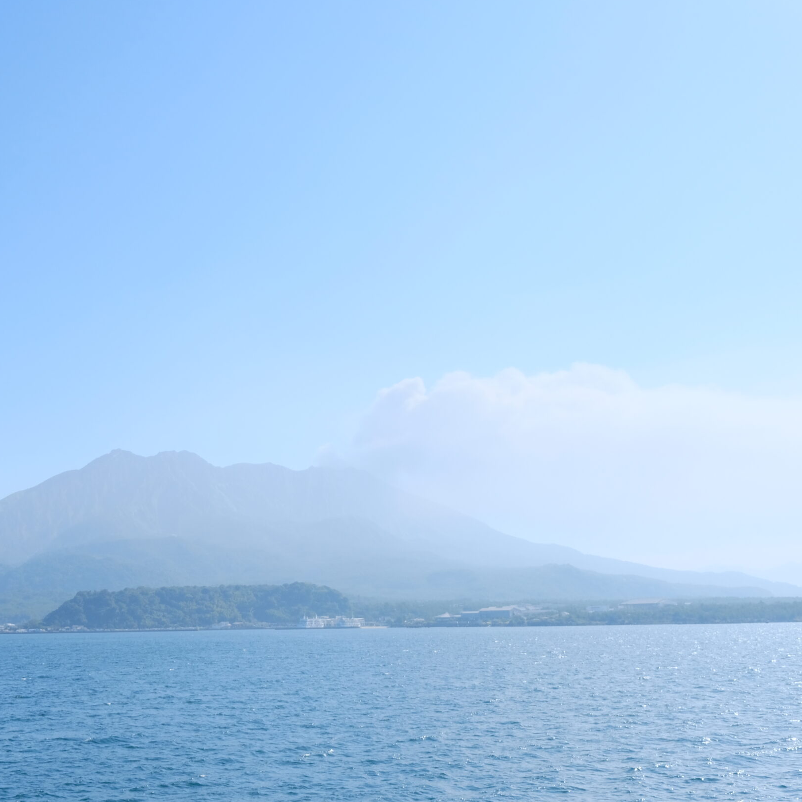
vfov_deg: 42.8
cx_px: 241
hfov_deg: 42.0
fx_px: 1022
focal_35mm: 39
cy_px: 408
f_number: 2.8
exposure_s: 1/8000
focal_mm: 19.6
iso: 500
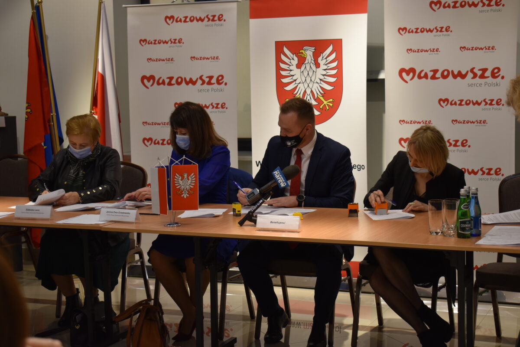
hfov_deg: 29.9
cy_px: 174
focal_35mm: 68
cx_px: 260
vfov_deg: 20.2
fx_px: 975
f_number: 5
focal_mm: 45
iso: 400
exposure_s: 1/80
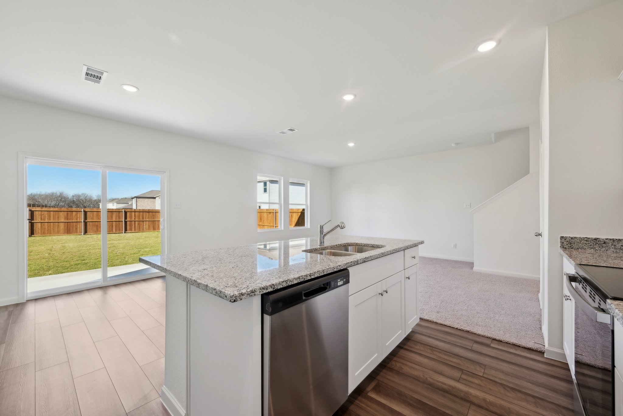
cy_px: 208
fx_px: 242
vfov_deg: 81.3
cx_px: 312
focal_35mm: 14
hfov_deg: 104.2
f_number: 8
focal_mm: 14
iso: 160
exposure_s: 1/20
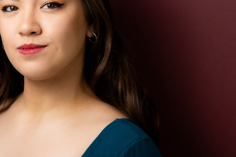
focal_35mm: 139
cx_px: 114
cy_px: 72
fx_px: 911
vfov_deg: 9.9
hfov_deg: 14.8
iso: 1000
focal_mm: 85
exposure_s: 1/320
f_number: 6.3
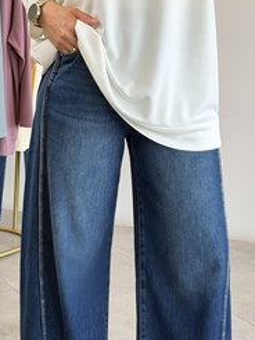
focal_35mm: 81
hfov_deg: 18.2
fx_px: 795
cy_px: 230
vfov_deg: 24.0
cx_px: 114
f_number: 1.78
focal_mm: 6.76
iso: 80
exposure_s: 1/121
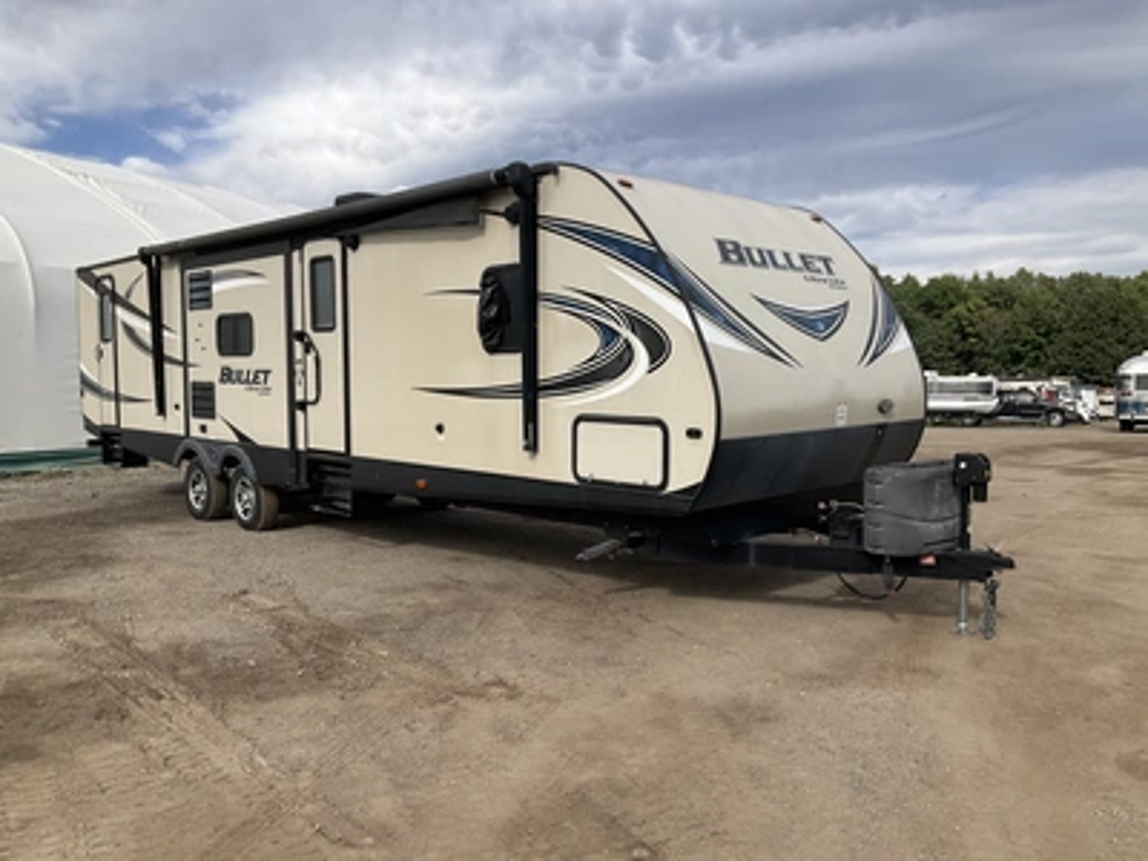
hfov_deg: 61.7
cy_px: 430
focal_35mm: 29
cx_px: 574
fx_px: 962
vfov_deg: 48.2
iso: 25
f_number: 1.8
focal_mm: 3
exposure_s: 1/2058
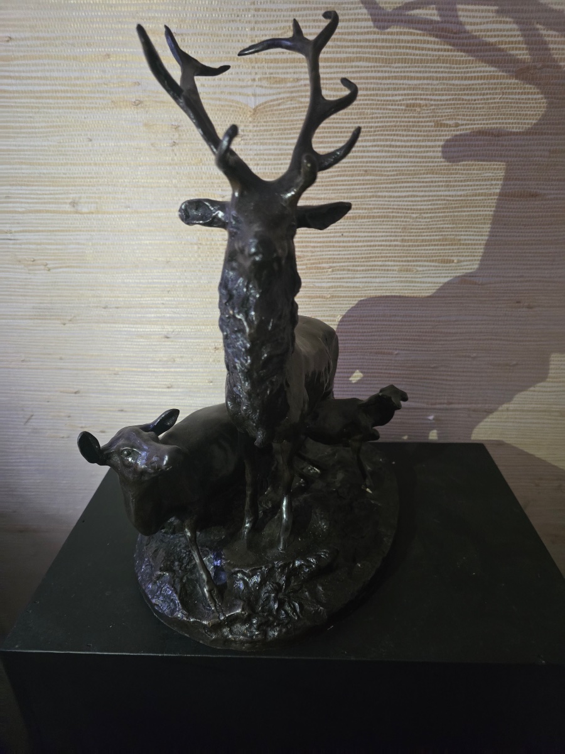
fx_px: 501
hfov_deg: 58.9
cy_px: 377
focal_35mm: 23
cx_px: 282
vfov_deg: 73.9
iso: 1000
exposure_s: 1/60
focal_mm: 6.3
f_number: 1.7
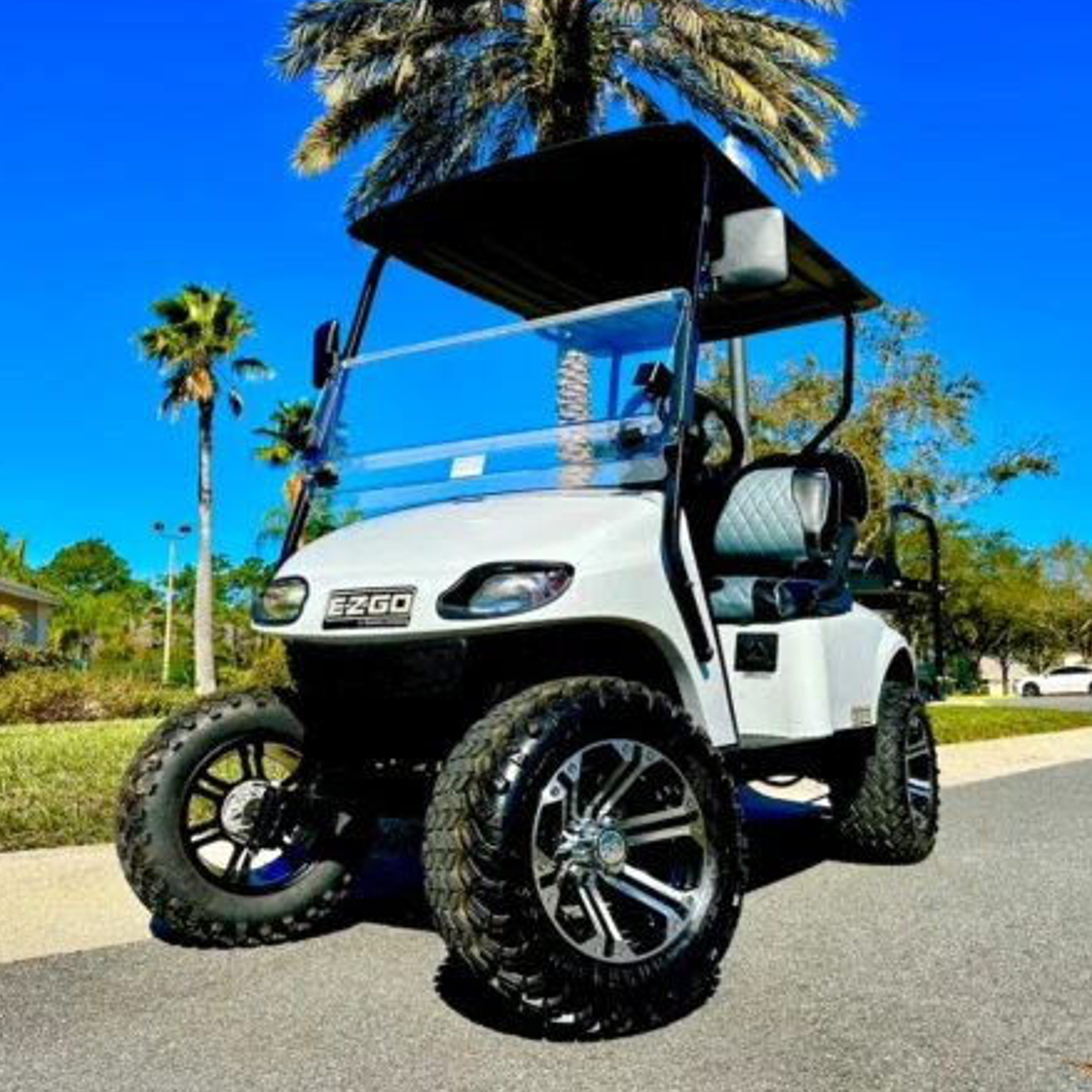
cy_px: 542
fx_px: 1035
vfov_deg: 55.6
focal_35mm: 29
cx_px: 572
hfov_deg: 55.6
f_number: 1.78
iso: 80
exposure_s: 1/5525
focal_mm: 6.86
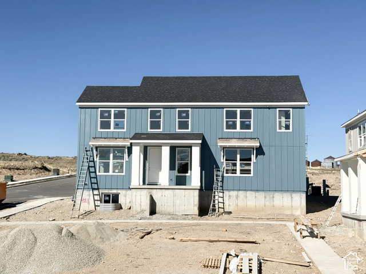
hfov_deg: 39.7
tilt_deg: +6.2
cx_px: 183
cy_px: 137
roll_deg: -0.8
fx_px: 508
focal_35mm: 48
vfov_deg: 30.3
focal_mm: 6.76
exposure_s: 1/11364
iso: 64
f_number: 1.78
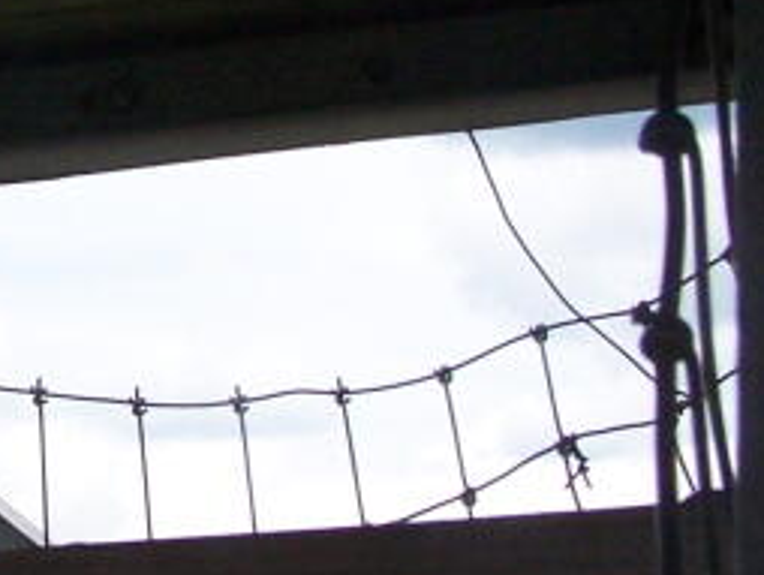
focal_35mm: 153
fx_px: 3380
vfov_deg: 9.7
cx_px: -229
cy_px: 105
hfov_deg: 12.5
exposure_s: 1/640
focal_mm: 6.3
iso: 200
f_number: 5.6
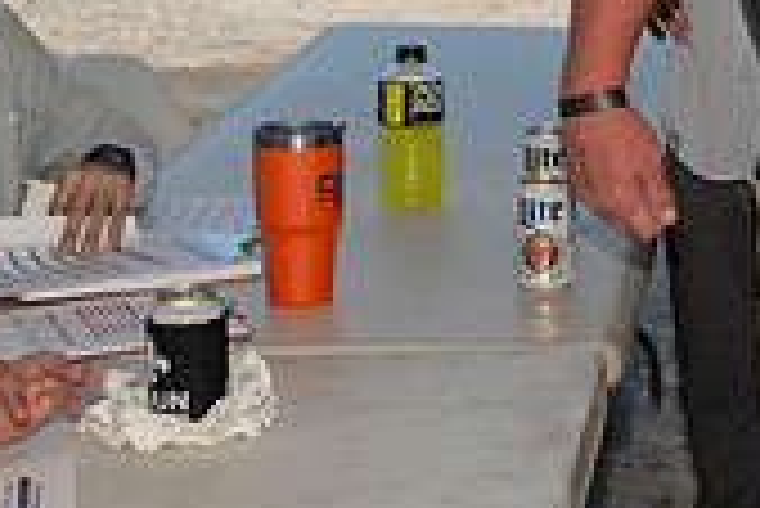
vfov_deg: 11.0
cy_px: -247
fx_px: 2535
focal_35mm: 120
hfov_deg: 16.8
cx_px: 666
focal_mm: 35
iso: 125
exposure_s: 1/160
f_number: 8
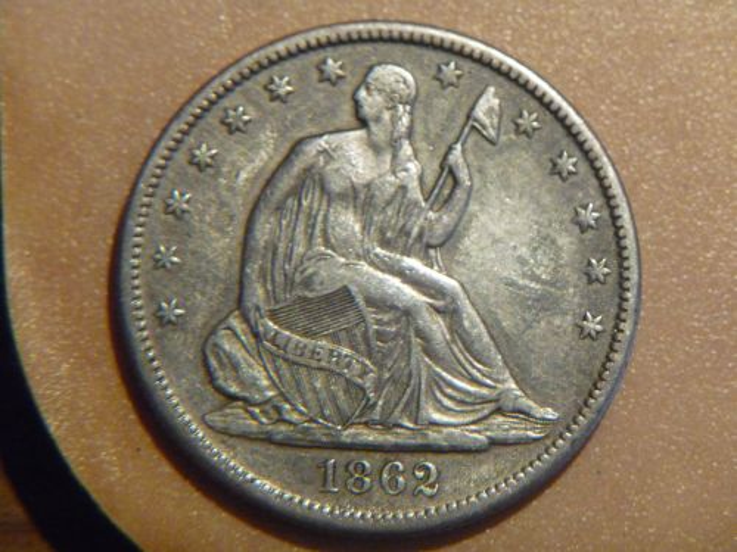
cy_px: 276
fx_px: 4024
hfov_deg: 10.5
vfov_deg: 7.9
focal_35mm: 189
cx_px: 368
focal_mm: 32.3
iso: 800
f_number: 4.8
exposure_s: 1/50
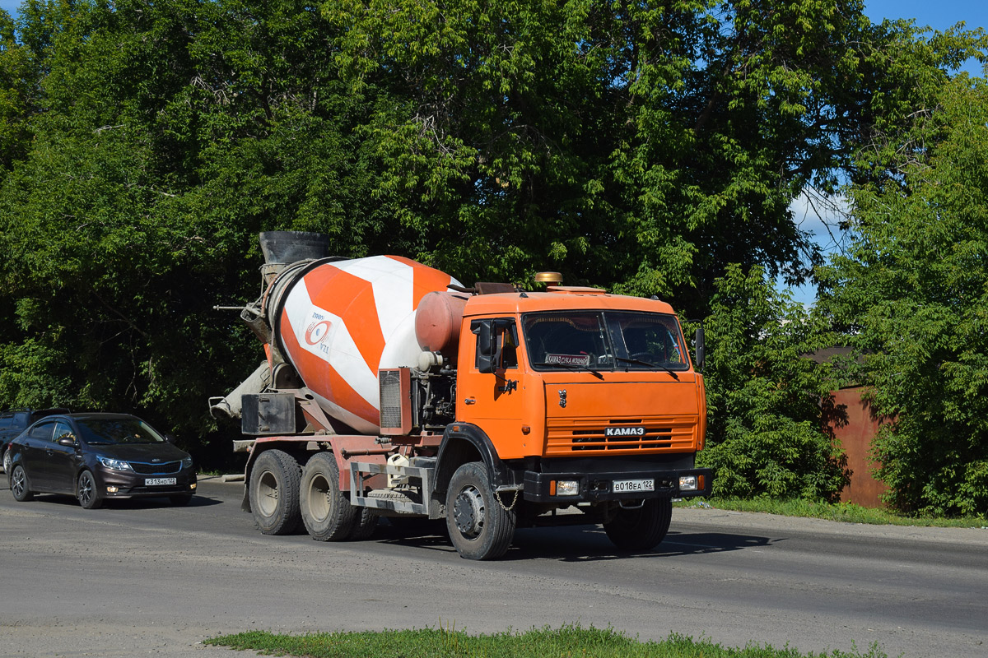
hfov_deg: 29.2
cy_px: 329
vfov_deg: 19.7
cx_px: 494
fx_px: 1894
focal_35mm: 69
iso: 200
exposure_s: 1/1250
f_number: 7.1
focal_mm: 46
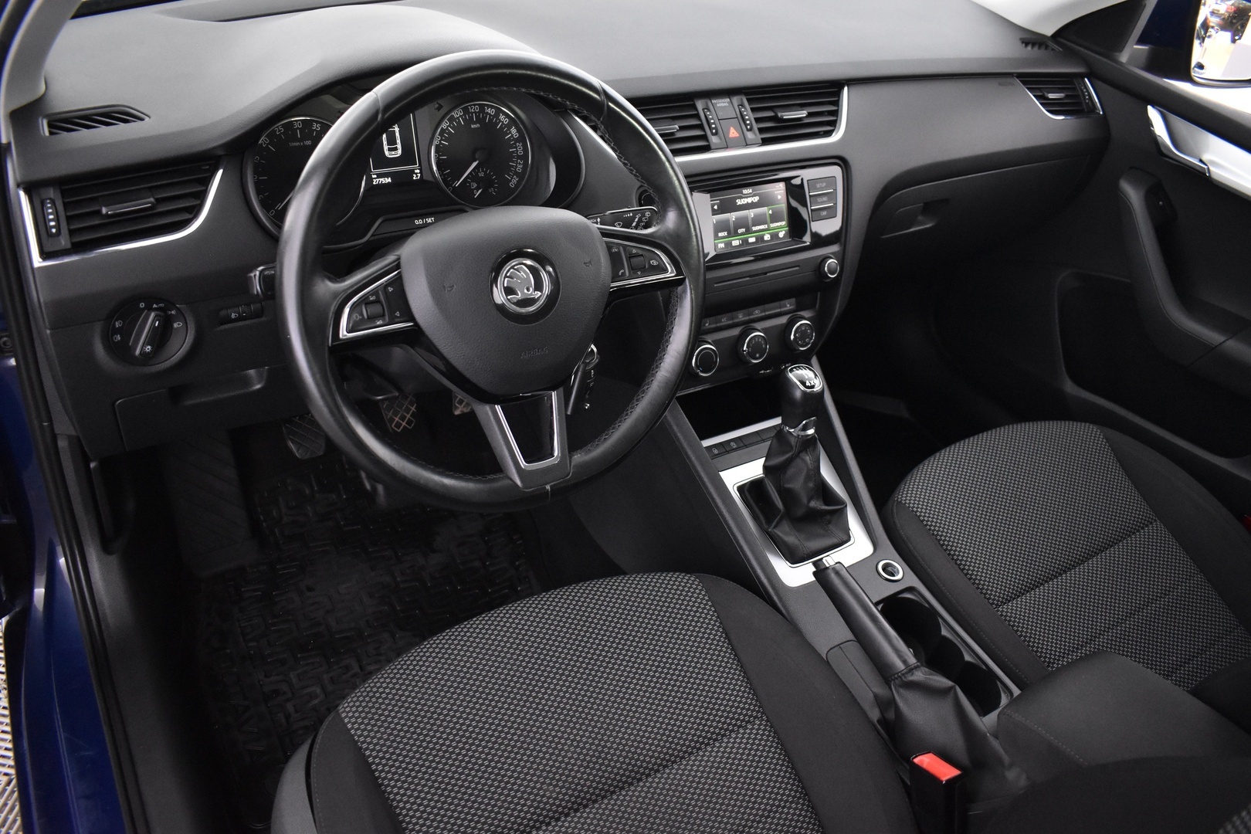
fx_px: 938
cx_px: 626
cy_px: 417
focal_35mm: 27
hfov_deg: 67.4
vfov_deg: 47.9
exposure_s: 1/25
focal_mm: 18
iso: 3200
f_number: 3.5
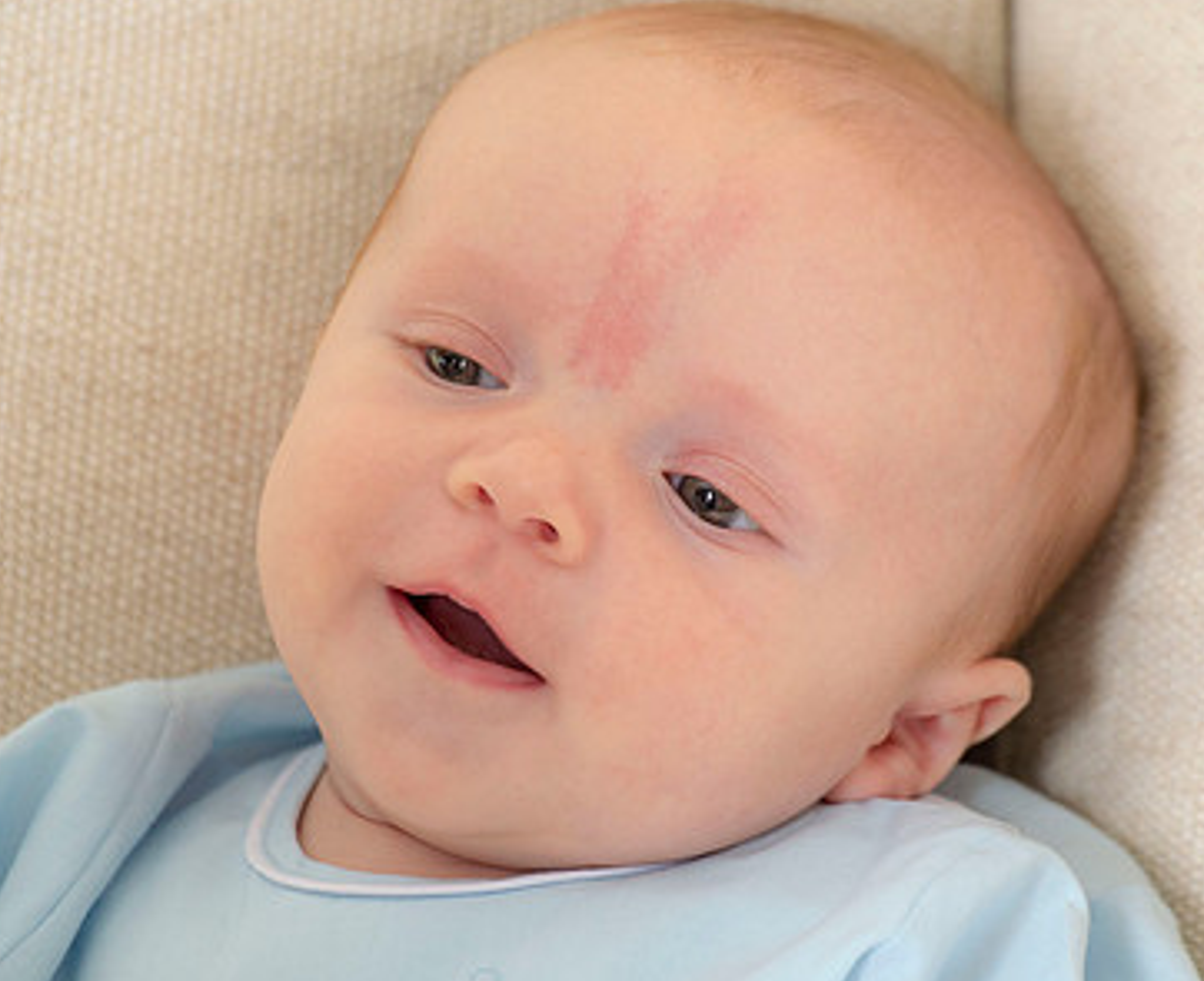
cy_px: 585
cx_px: 772
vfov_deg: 4.1
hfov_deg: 5.0
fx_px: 13712
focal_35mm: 382
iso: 250
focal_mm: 200
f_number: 4.5
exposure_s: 1/200
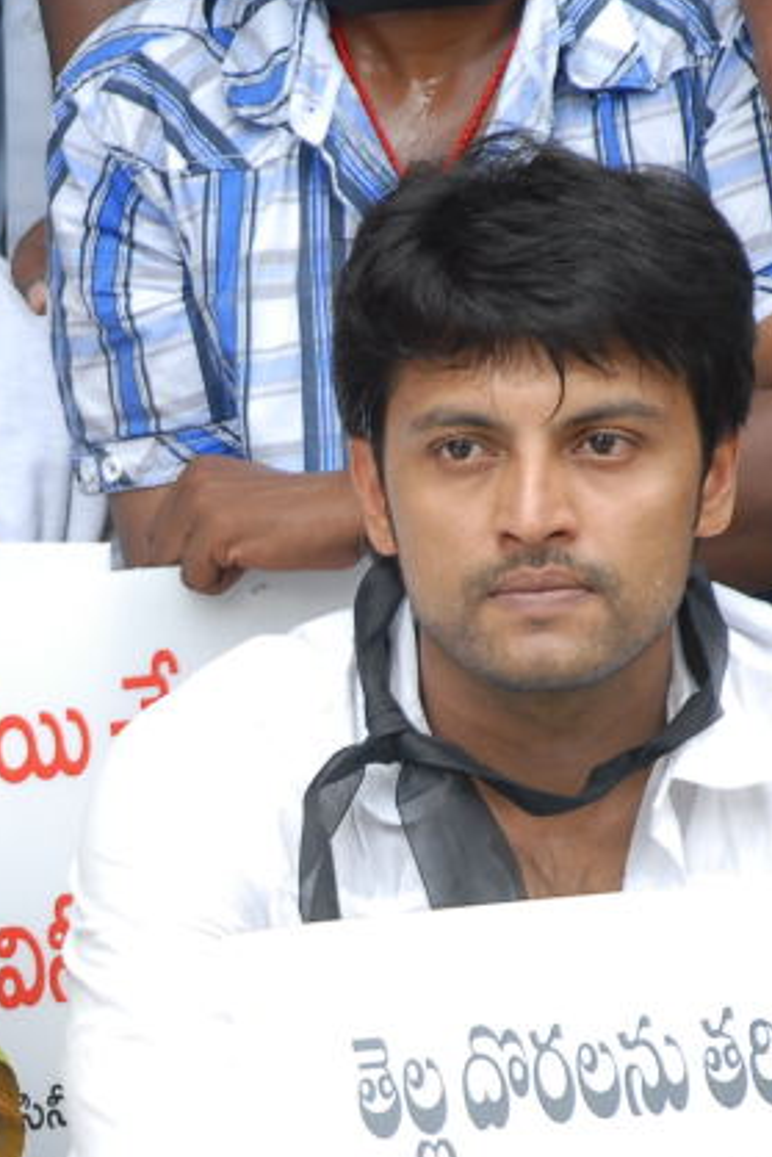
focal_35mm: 331
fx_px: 10638
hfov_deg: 4.2
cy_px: 868
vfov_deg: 6.2
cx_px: 44
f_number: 5.6
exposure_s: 1/125
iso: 200
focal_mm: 90
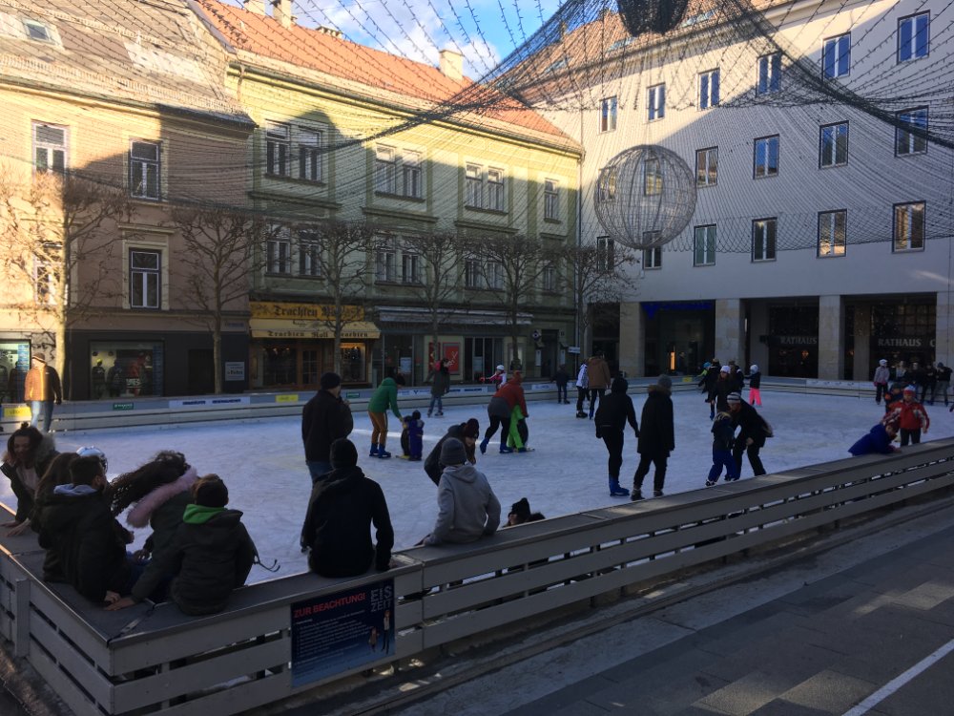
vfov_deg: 48.2
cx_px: 477
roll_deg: -2.0
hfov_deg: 61.7
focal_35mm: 29
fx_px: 799
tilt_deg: -1.6
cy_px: 358
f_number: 2.2
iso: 25
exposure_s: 1/373
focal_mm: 4.15
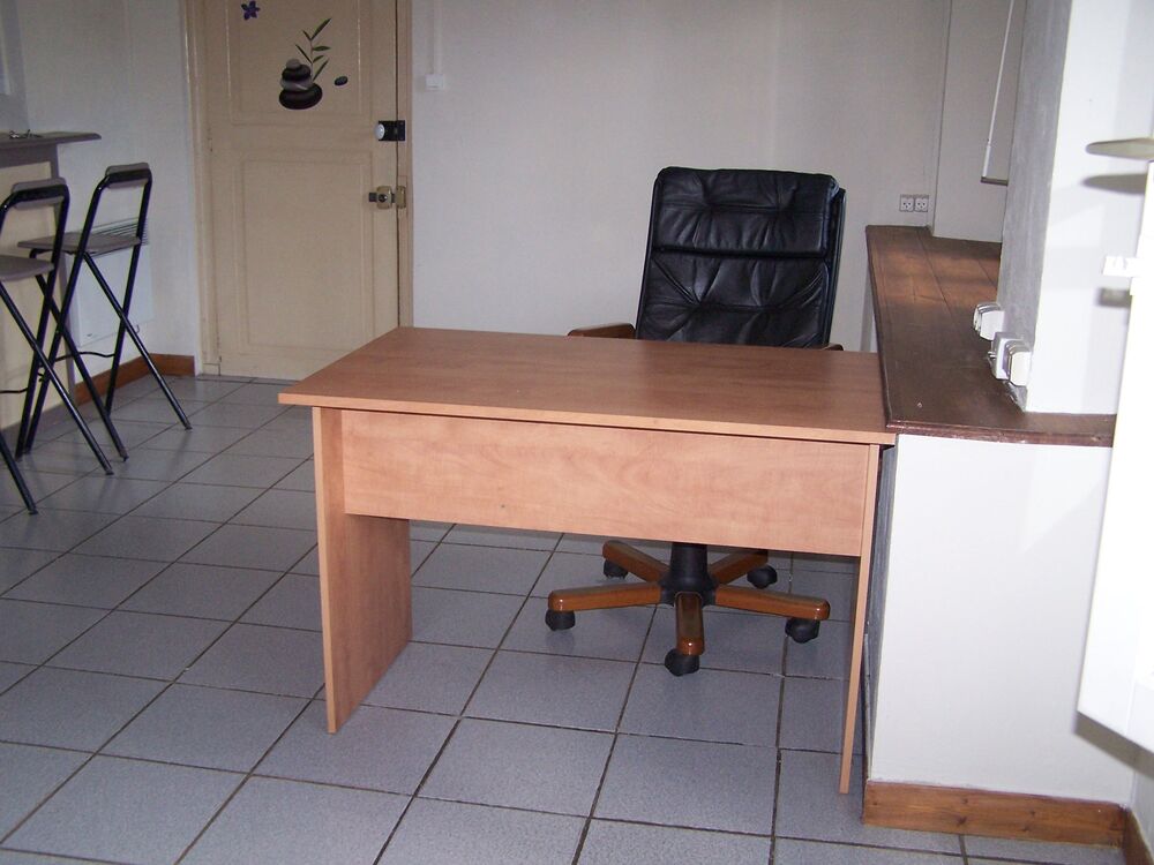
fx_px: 1267
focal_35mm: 38
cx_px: 577
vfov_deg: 37.7
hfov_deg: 49.0
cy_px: 432
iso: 140
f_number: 2.8
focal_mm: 6.3
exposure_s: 1/60
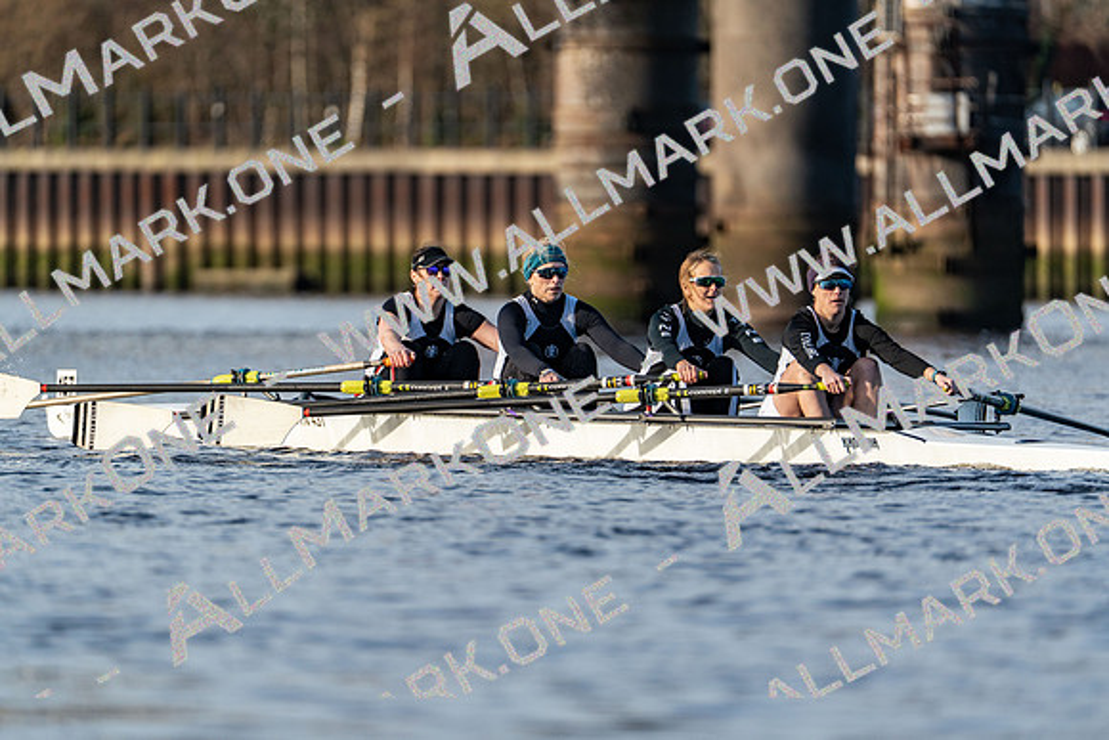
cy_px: 370
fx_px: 17224
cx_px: 554
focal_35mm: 559
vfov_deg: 2.5
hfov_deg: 3.7
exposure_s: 1/2000
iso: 800
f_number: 6.3
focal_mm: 559
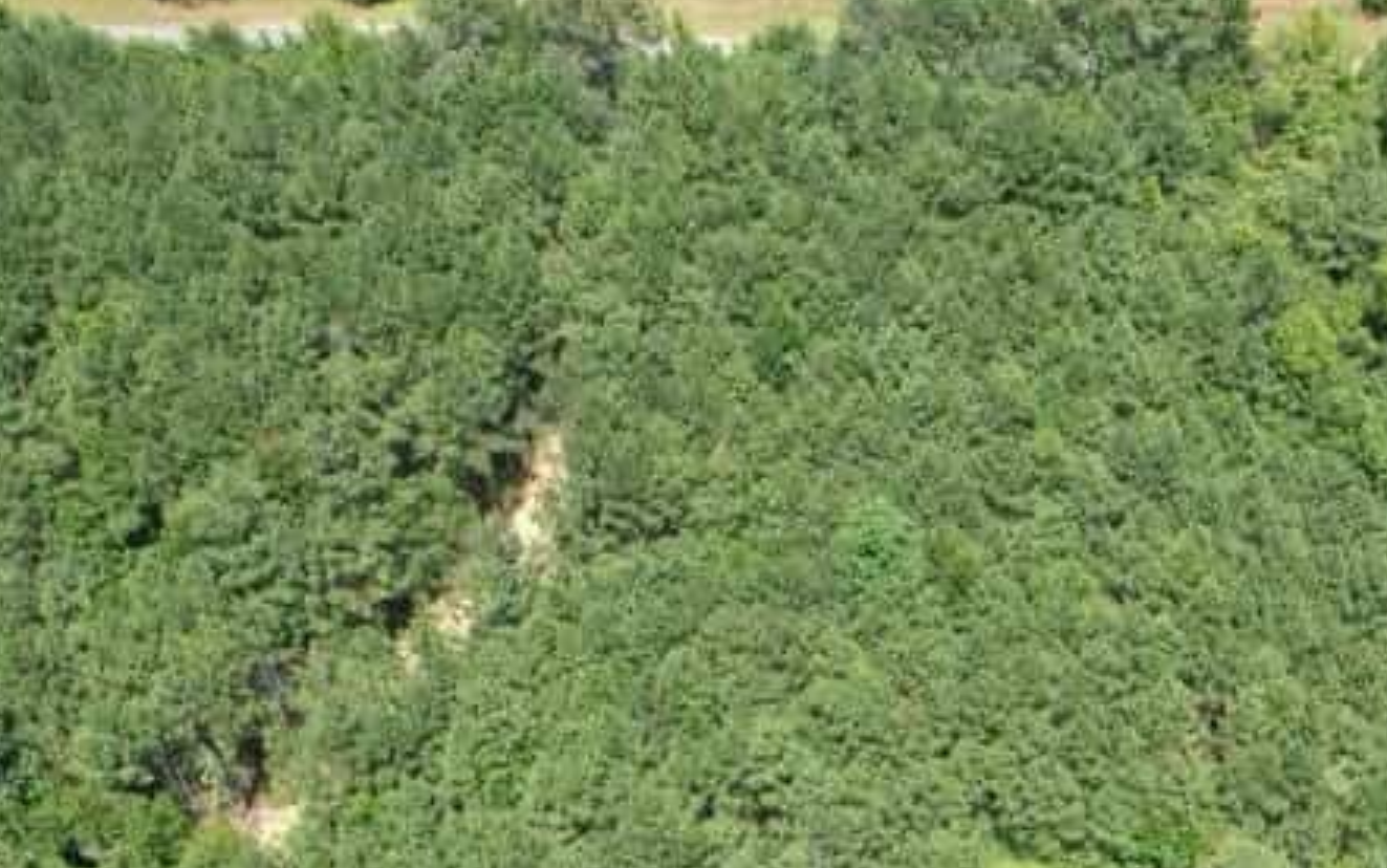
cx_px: 1085
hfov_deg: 30.8
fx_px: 2458
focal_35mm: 65
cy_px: 1266
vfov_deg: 18.1
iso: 100
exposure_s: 1/800
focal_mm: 8.4
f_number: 2.8
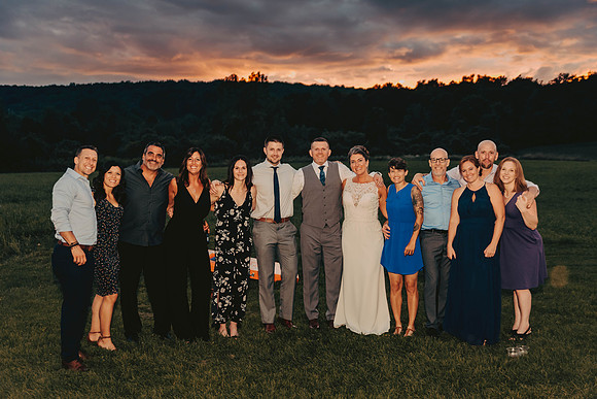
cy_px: 200
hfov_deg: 44.5
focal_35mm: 44
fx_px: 730
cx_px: 298
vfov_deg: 30.5
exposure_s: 1/125
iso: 1600
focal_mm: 44
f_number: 2.8
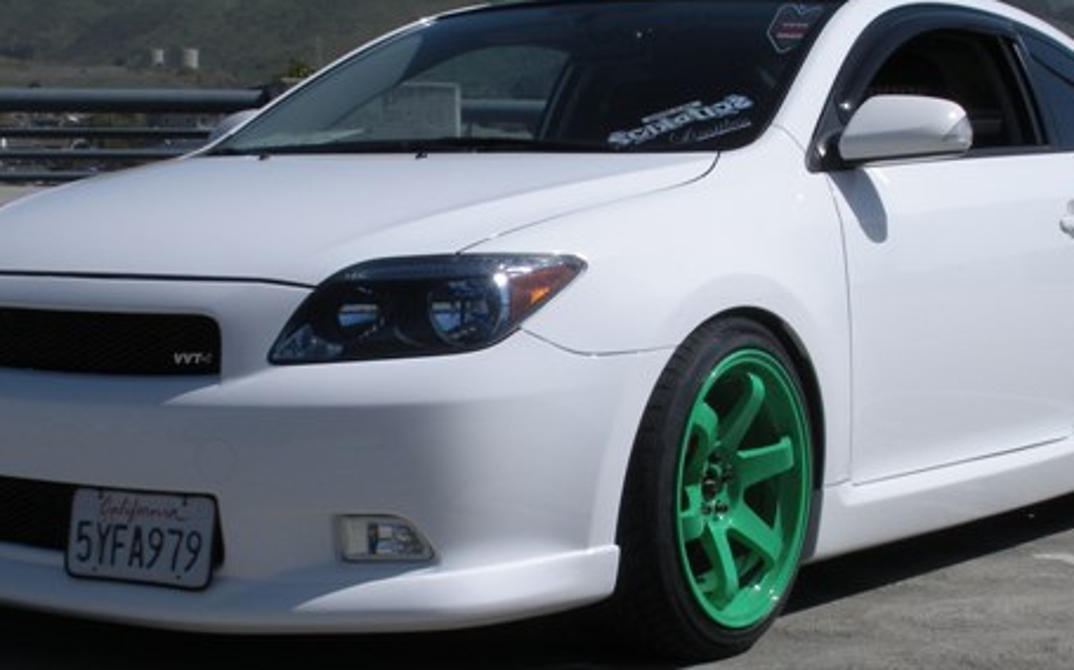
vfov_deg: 15.9
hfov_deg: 25.2
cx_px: 637
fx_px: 2399
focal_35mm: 82
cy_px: 359
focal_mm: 7.7
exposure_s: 1/520
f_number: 6.4
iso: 64
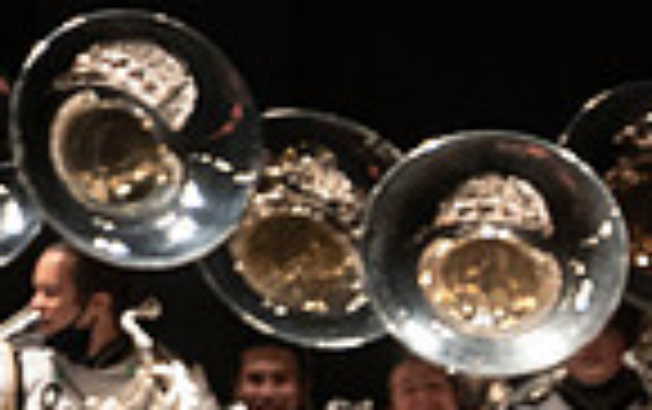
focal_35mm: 816
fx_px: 14516
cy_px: 820
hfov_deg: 2.6
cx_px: 1183
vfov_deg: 1.6
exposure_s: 1/500
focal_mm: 200
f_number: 2.8
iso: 2500
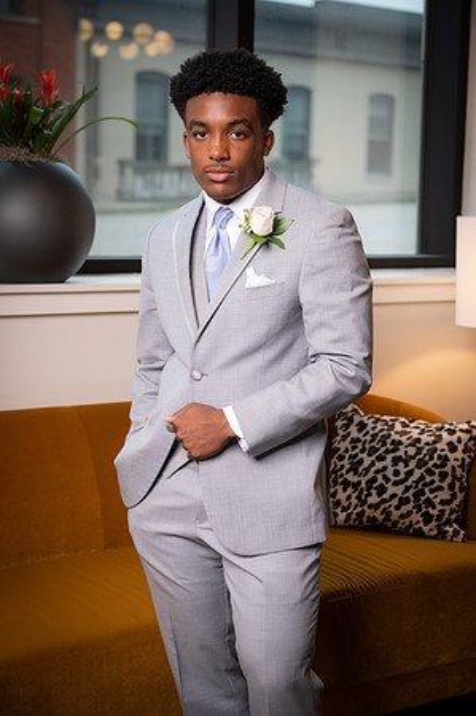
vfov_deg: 35.1
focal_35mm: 57
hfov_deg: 23.7
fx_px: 1133
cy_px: 358
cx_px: 238
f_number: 3.5
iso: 1250
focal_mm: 57
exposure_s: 1/250
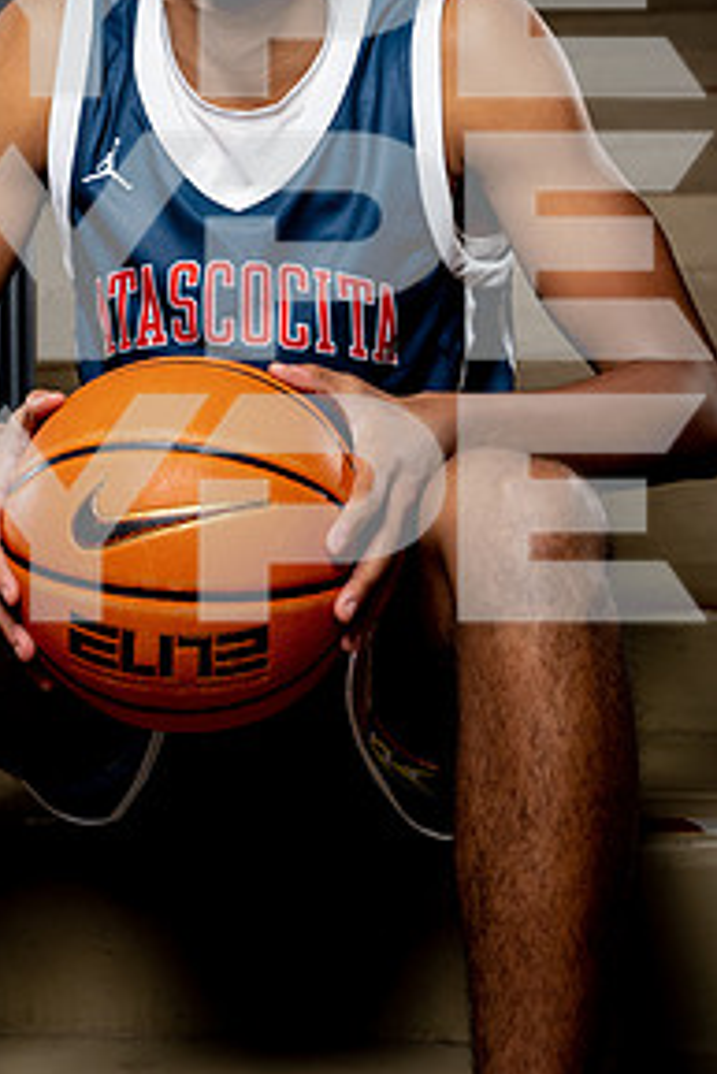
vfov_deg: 18.6
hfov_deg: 12.5
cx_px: 163
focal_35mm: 109
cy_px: 249
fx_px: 3252
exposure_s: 1/250
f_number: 5.6
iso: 320
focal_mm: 70
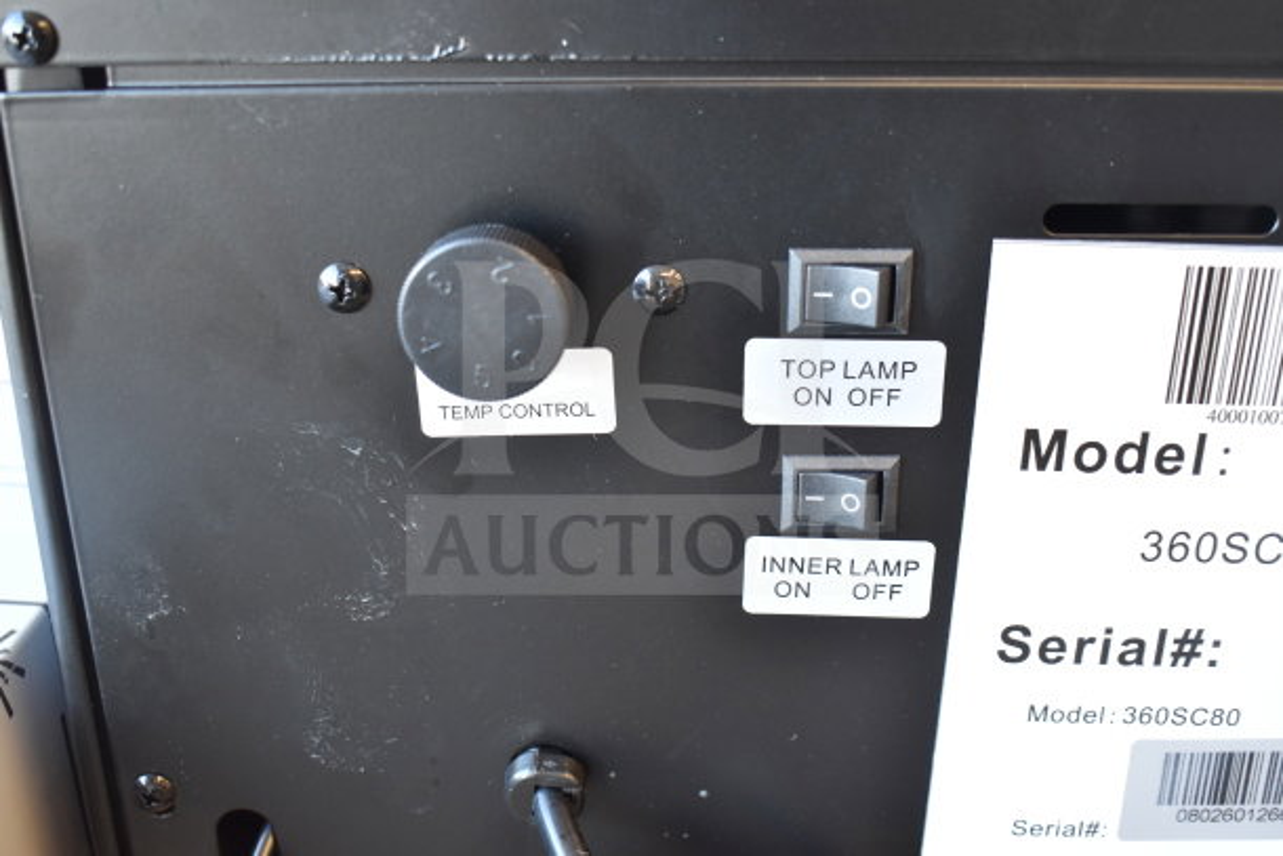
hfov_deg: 51.3
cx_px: 642
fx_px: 1337
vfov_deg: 35.5
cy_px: 428
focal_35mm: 38
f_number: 4
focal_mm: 25
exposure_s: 1/40
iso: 800
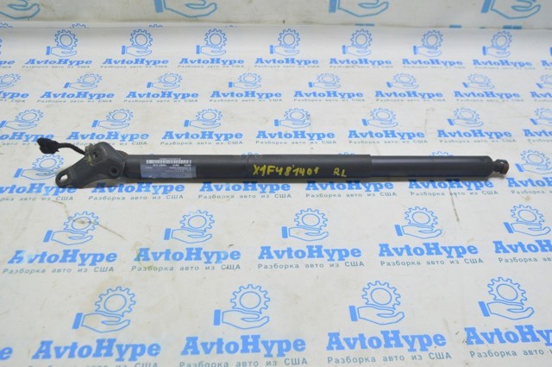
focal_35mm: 33
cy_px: 184
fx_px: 505
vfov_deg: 39.9
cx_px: 276
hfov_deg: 57.3
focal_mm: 22
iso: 400
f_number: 5.6
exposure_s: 1/20
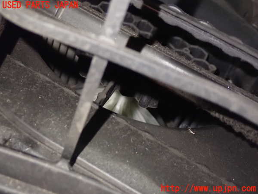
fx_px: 432
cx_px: 129
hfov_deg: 33.2
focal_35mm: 58
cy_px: 97
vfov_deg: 25.2
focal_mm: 10.35
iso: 1250
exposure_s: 1/15
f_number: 3.5
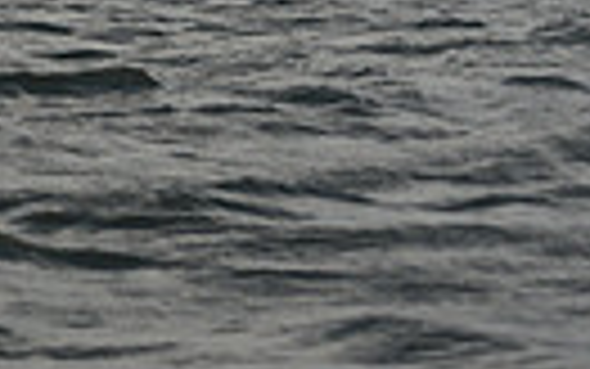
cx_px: -106
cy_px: -806
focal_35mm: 459
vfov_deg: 2.8
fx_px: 7384
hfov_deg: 4.6
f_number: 4.5
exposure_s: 1/1250
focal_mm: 102
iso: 250
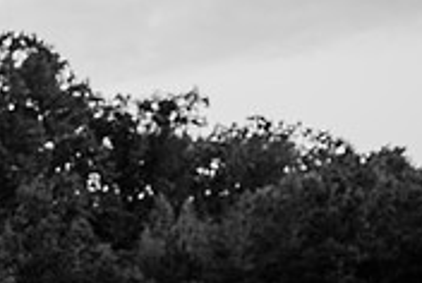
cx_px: -173
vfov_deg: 15.8
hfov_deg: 22.1
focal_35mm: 79
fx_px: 928
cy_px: 433
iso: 500
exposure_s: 1/500
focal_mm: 24
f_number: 2.8
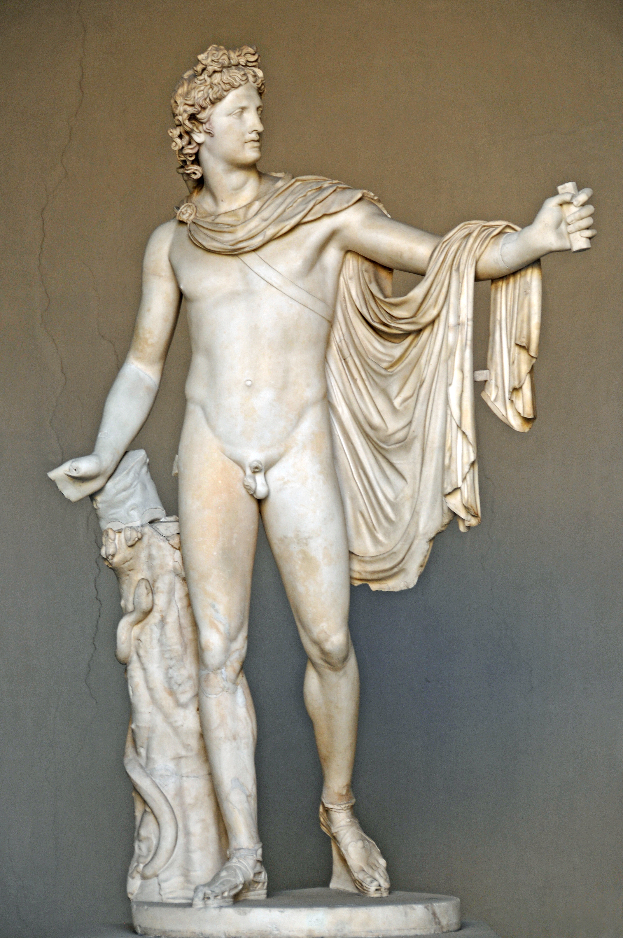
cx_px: 312
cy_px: 469
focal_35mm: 142
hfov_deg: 9.6
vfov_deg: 14.4
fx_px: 3708
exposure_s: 1/60
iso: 250
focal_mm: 95
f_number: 5.3
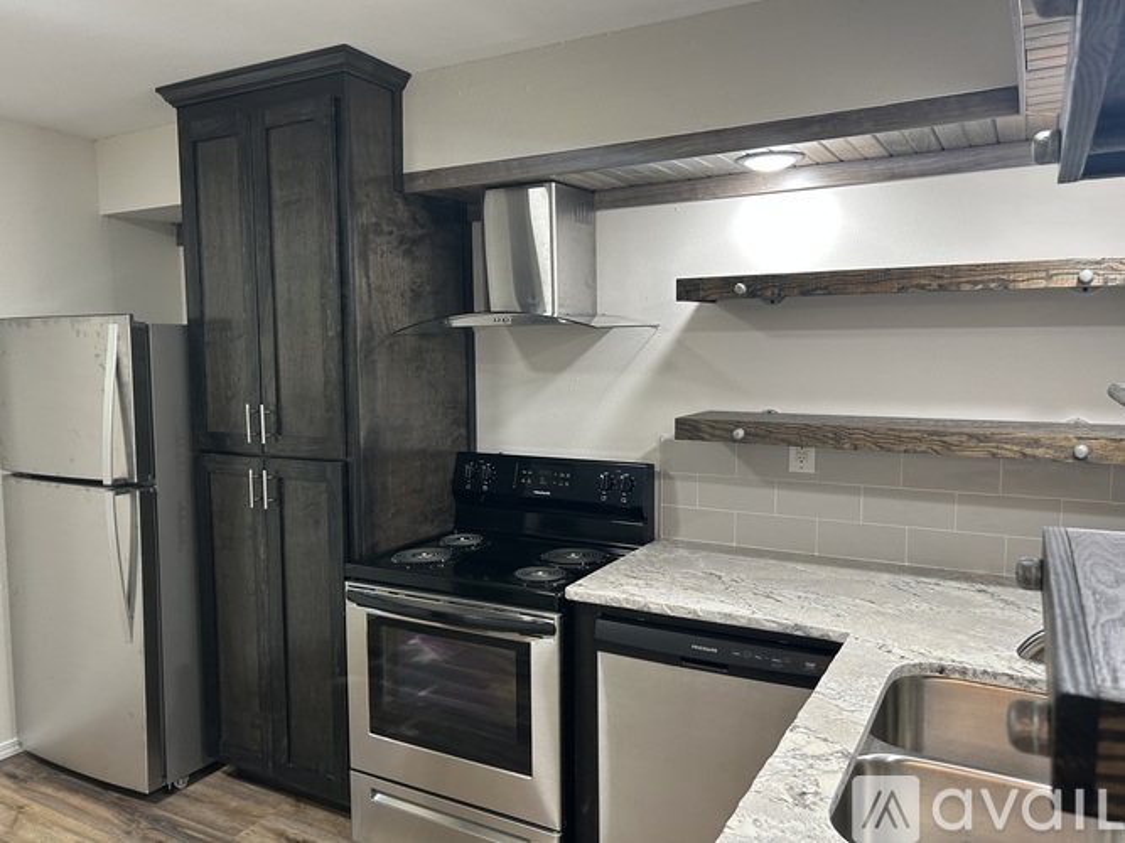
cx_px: 562
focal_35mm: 26
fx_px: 845
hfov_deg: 67.3
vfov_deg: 53.0
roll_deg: +0.7
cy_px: 422
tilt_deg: -4.7
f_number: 1.5
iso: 100
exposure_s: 1/60
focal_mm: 5.7
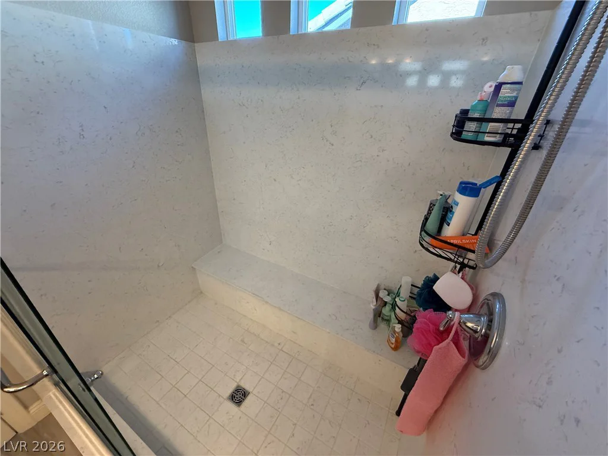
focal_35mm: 14
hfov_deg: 102.1
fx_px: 246
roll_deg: -1.9
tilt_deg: -28.3
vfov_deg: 85.7
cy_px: 228
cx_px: 304
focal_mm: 2.22
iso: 320
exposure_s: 1/120
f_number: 2.2
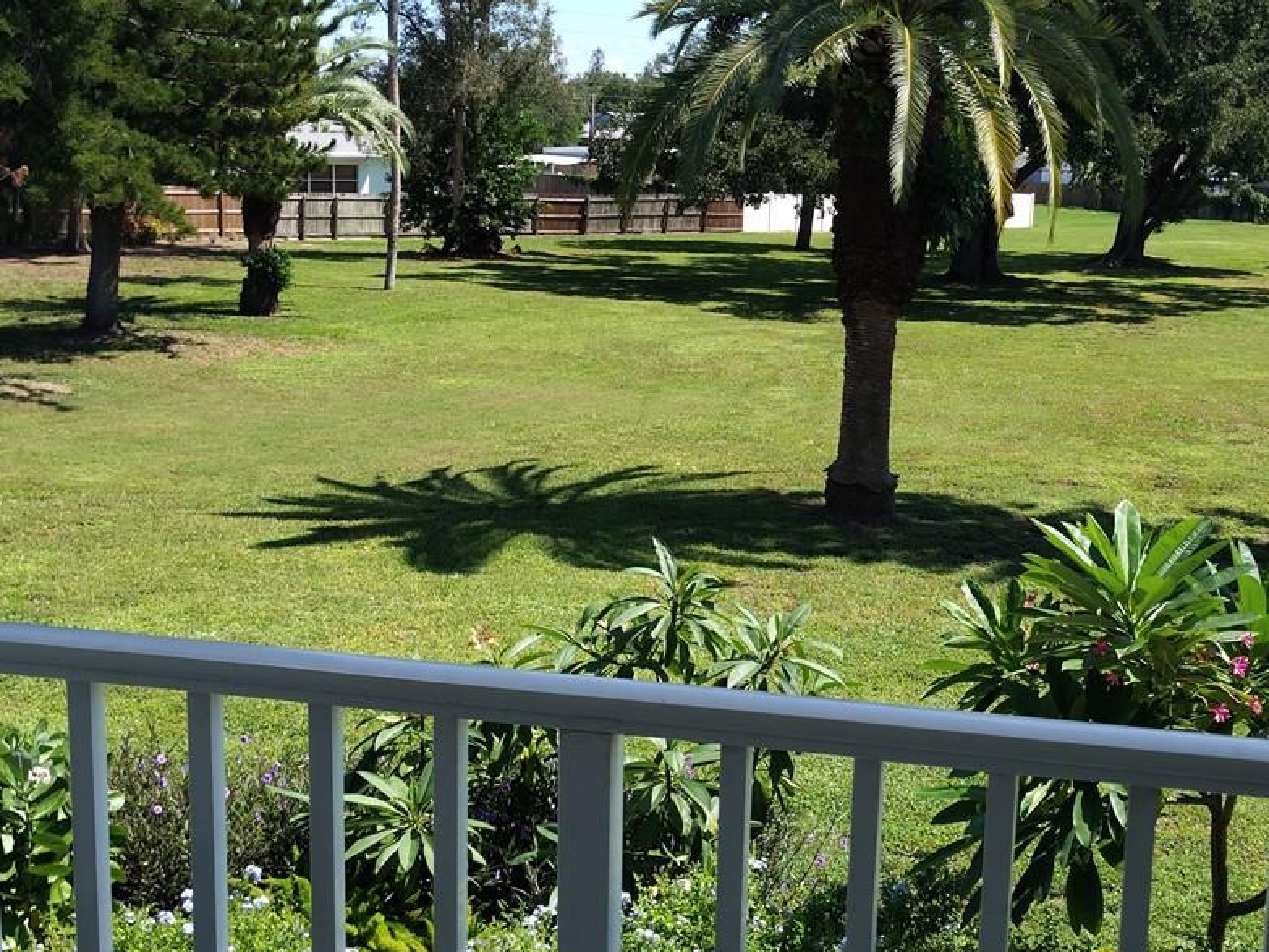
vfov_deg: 29.7
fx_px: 1796
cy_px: 465
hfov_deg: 38.8
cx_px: 753
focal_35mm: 49
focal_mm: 5.56
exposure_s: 1/1076
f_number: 1.8
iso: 101
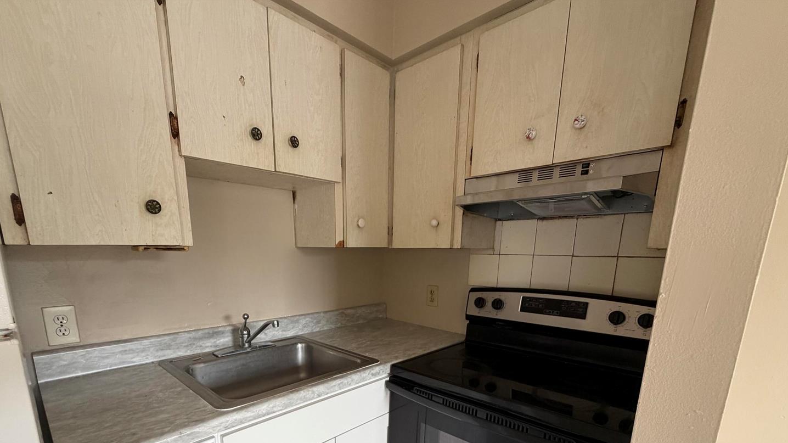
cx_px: 369
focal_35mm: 17
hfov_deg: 95.8
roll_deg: -1.0
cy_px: 328
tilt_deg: -12.5
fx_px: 355
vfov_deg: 60.7
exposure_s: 1/60
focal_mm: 2.22
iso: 250
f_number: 2.2
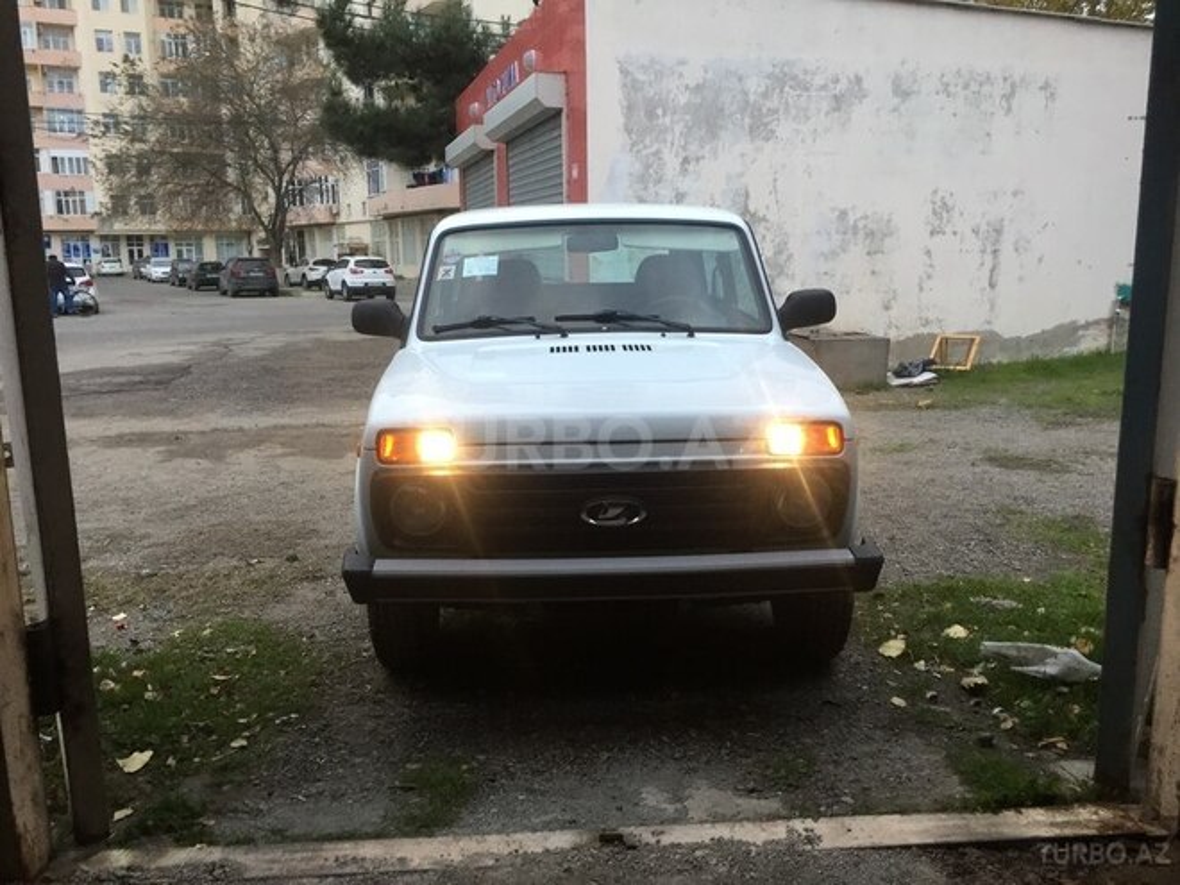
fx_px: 989
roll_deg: -0.2
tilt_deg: -12.1
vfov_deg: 48.2
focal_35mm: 29
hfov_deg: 61.7
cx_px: 590
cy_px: 442
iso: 64
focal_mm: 4.15
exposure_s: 1/33
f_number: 2.2
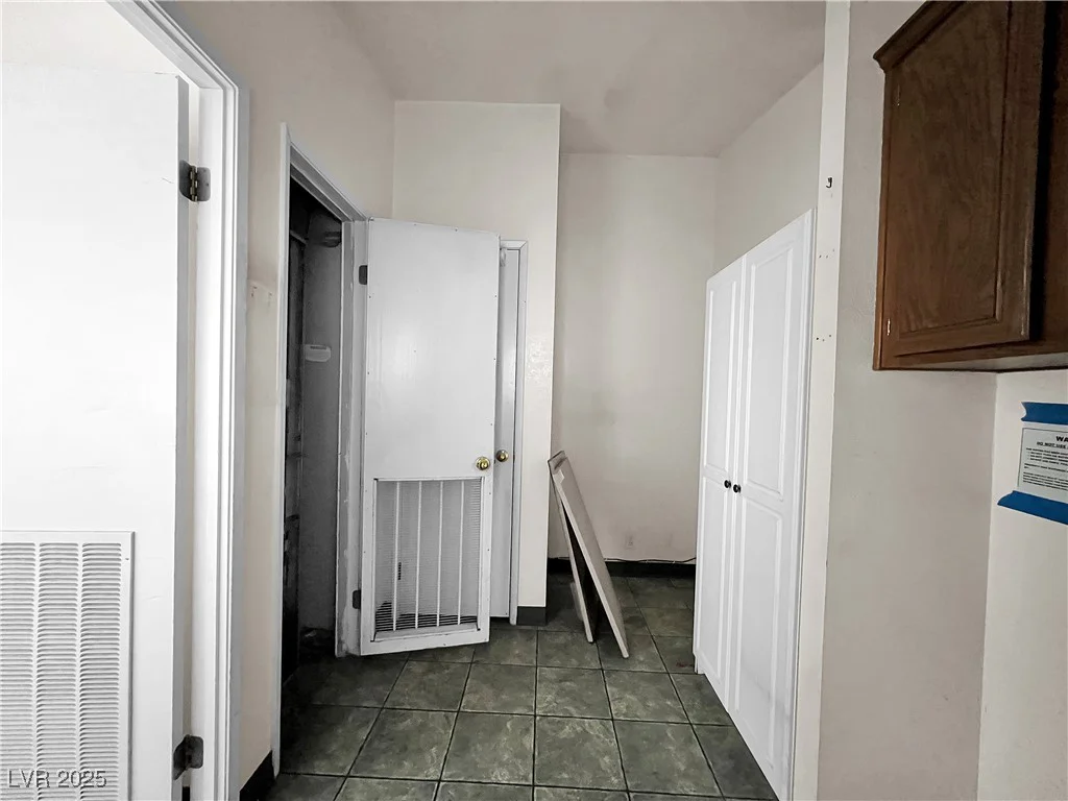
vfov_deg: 89.9
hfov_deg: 106.2
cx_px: 534
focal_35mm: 13
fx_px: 401
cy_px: 400
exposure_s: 1/39
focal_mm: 1.57
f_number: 1.8
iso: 1250
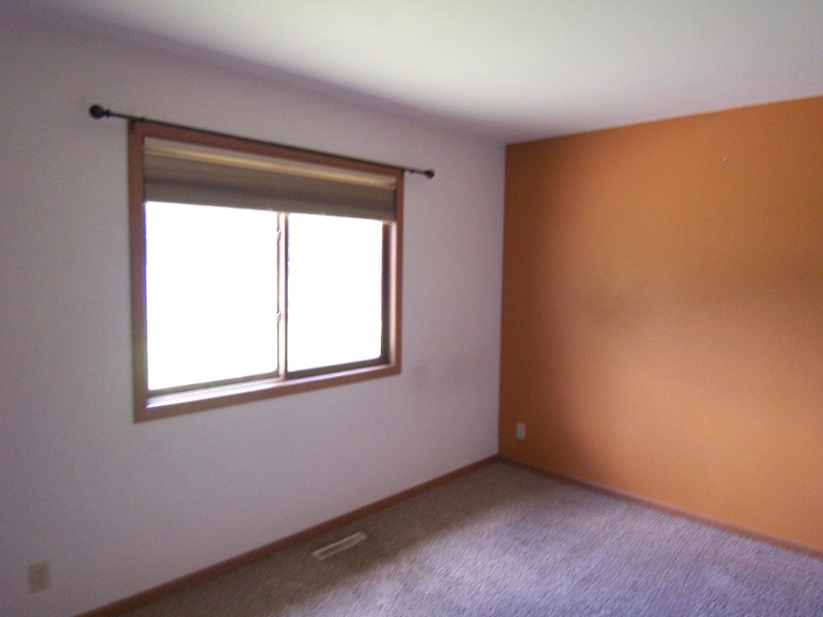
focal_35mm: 23
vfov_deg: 58.9
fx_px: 547
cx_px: 412
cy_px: 308
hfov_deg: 73.9
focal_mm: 3.8
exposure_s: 1/30
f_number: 2.8
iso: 160
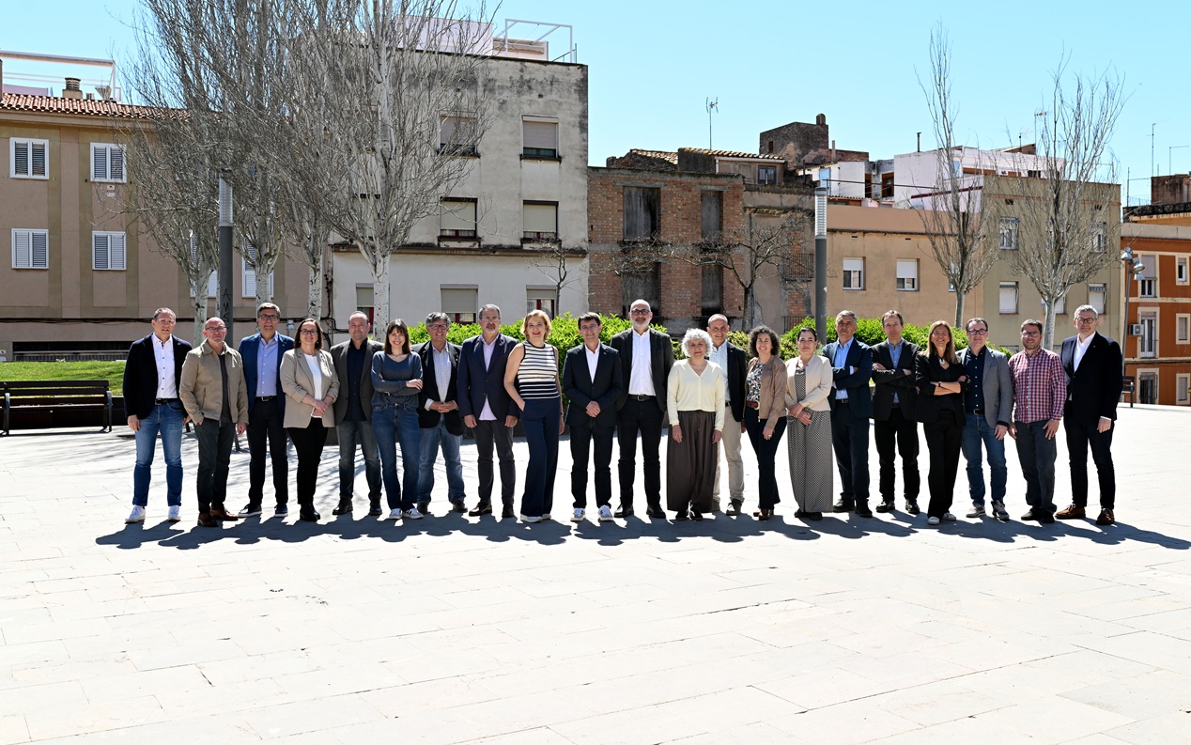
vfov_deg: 35.3
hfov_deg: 54.0
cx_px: 594
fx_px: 1169
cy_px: 347
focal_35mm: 36
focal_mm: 35
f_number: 7.1
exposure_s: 1/200
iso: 100
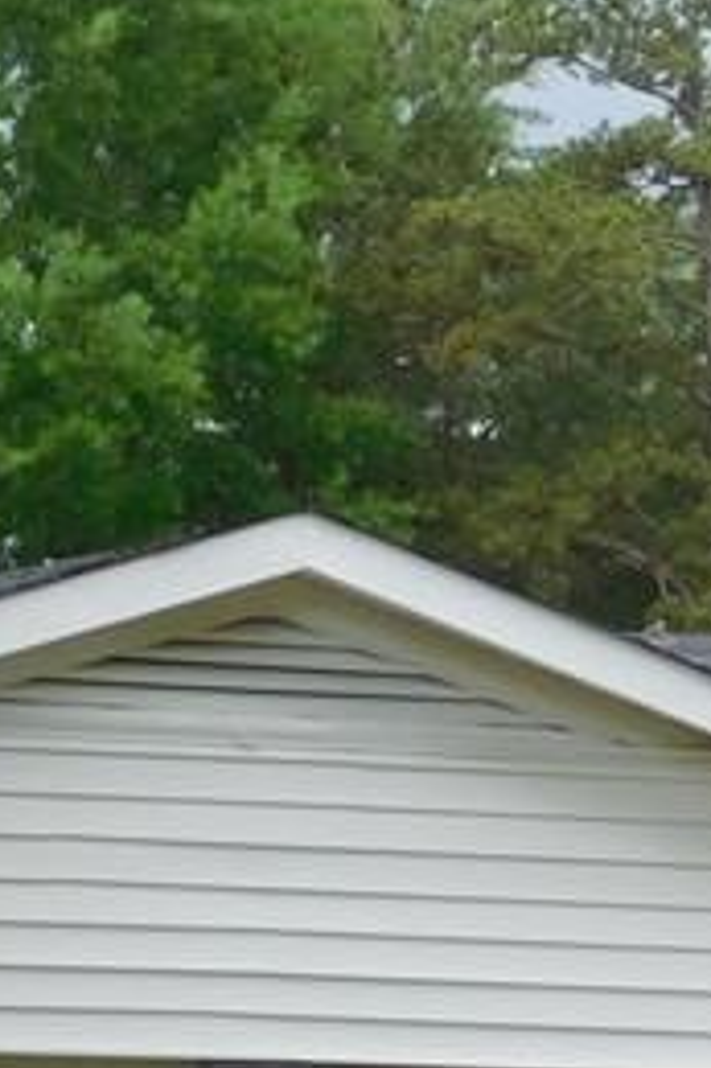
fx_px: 9729
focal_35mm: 328
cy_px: 1236
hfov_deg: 4.2
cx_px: 871
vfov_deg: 6.3
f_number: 4.4
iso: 125
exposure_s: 1/160
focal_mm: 14.2
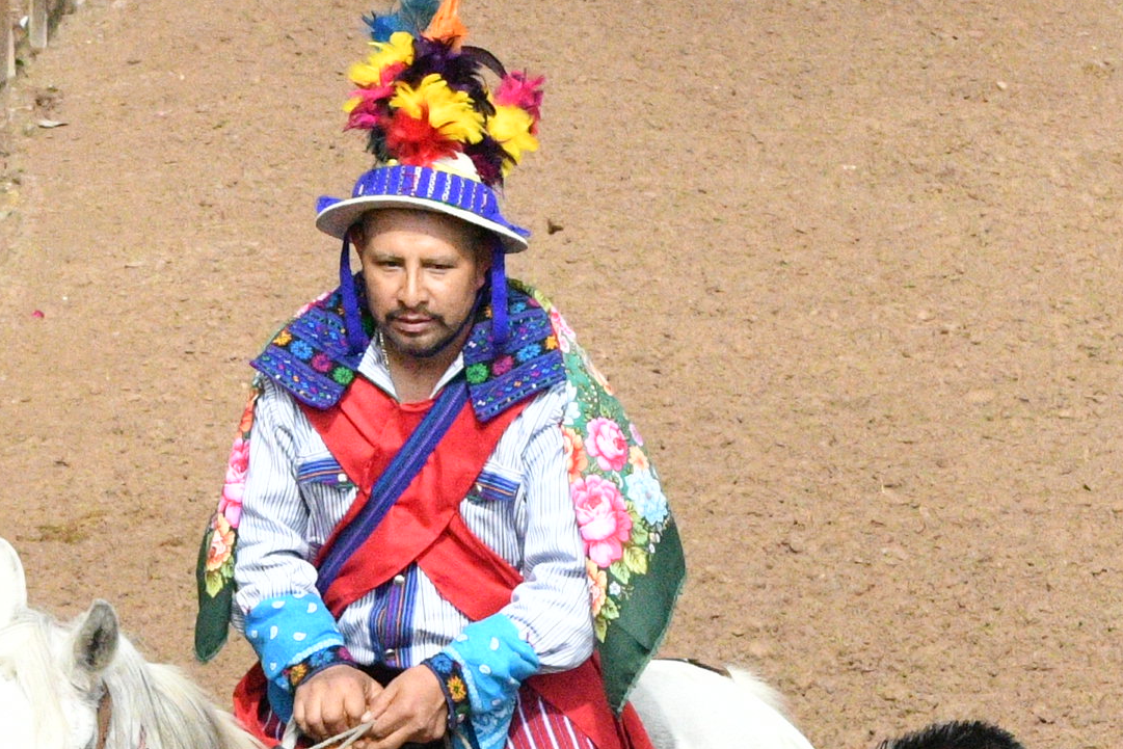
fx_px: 7862
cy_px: 743
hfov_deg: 8.2
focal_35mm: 252
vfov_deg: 5.4
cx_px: 237
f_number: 9
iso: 6400
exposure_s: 1/6400
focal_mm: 44
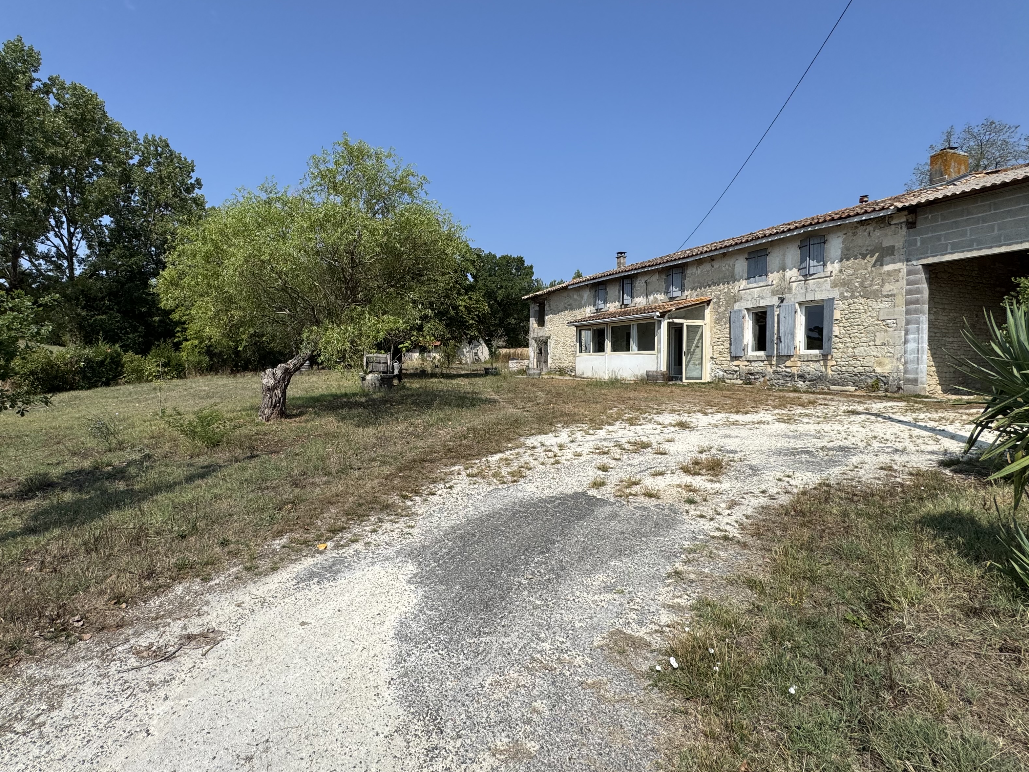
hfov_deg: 87.3
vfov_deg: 71.6
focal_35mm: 18
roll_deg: -0.3
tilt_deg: -0.1
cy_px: 374
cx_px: 451
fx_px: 535
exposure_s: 1/2674
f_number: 2.2
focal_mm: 2.22
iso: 50
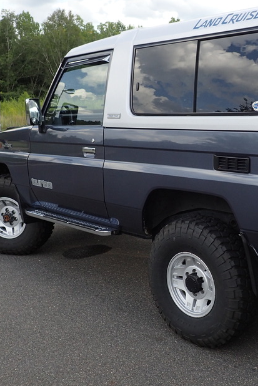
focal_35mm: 43
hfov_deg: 30.8
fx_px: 462
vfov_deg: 45.4
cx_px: 188
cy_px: 183
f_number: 2.8
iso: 100
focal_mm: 4.5
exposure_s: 1/500
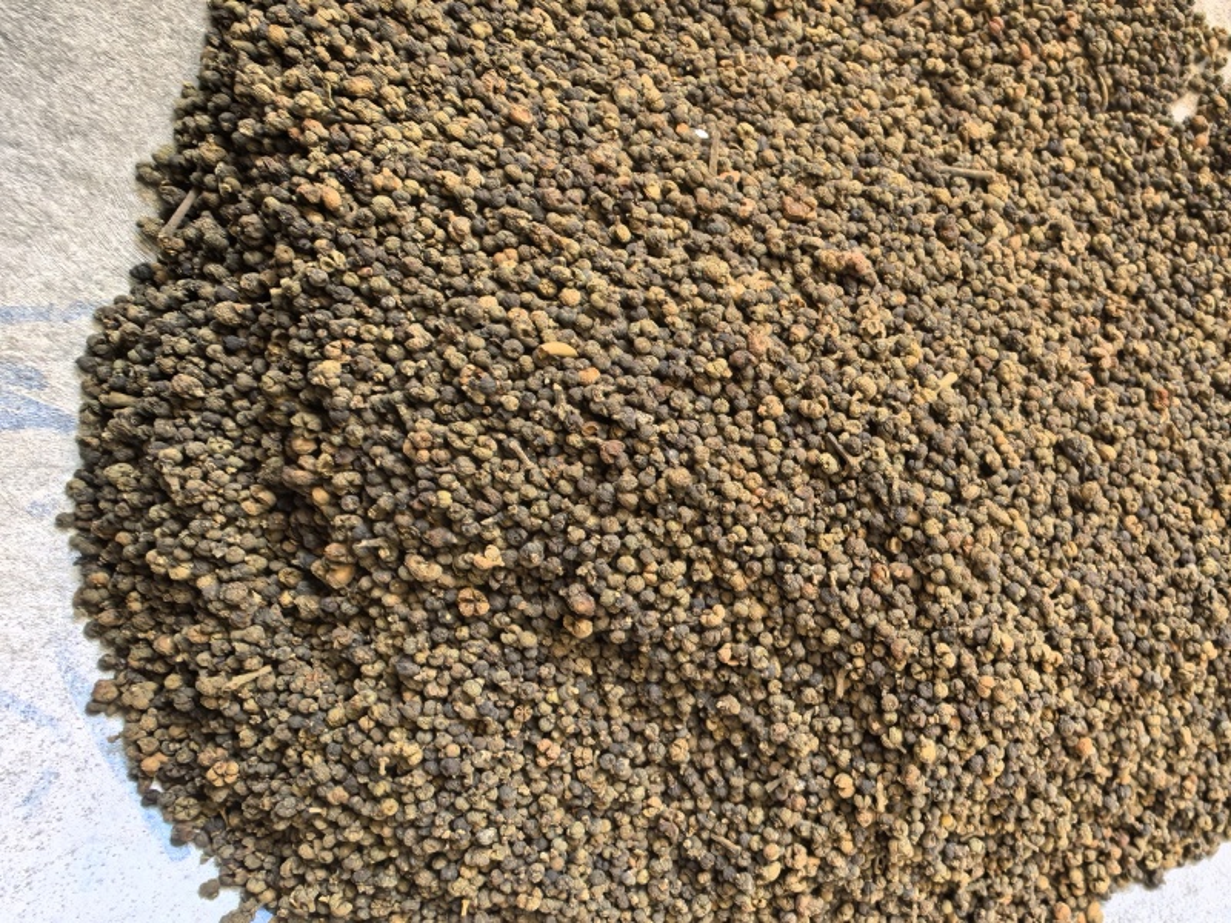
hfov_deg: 65.3
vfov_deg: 51.4
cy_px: 462
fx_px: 960
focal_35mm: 27
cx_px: 616
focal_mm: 1.95
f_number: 2.2
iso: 125
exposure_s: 1/50
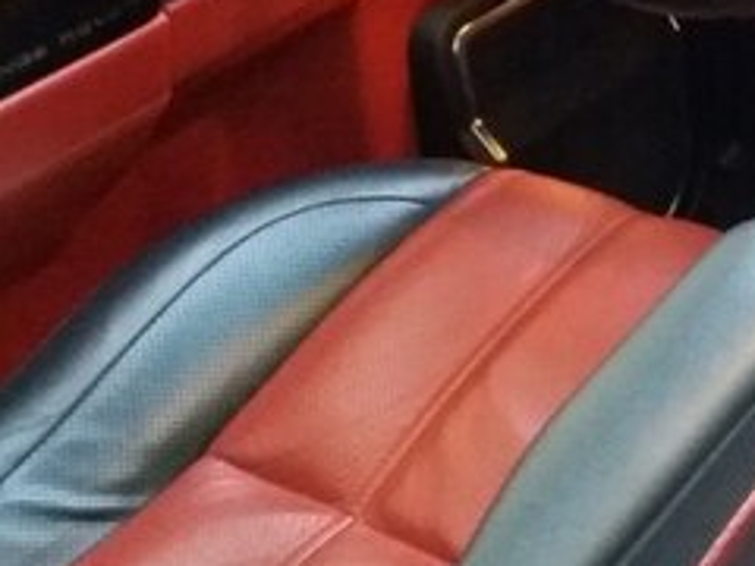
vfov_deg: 17.8
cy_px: -190
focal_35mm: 77
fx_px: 1679
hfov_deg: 22.2
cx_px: 1035
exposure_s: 1/17
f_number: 1.9
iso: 640
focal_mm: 3.7
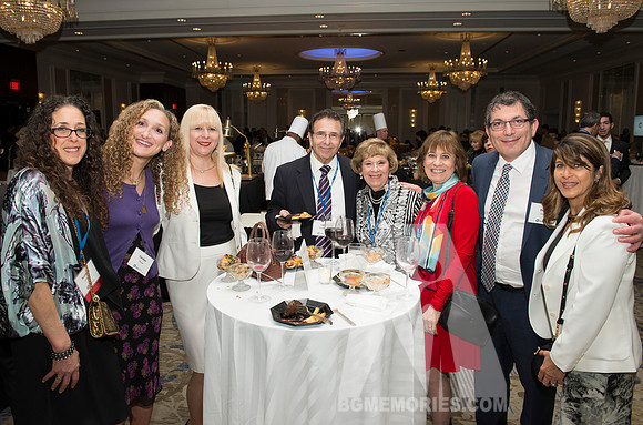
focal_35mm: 27
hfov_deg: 67.3
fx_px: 483
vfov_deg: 47.4
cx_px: 322
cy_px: 202
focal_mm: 26
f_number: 5.6
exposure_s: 1/125
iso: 1000
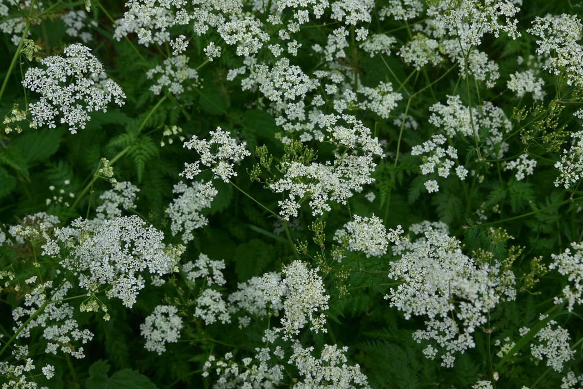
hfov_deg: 36.2
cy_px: 194
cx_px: 292
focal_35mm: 55
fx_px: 891
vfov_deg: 24.6
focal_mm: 55
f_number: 16
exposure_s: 1/125
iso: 500
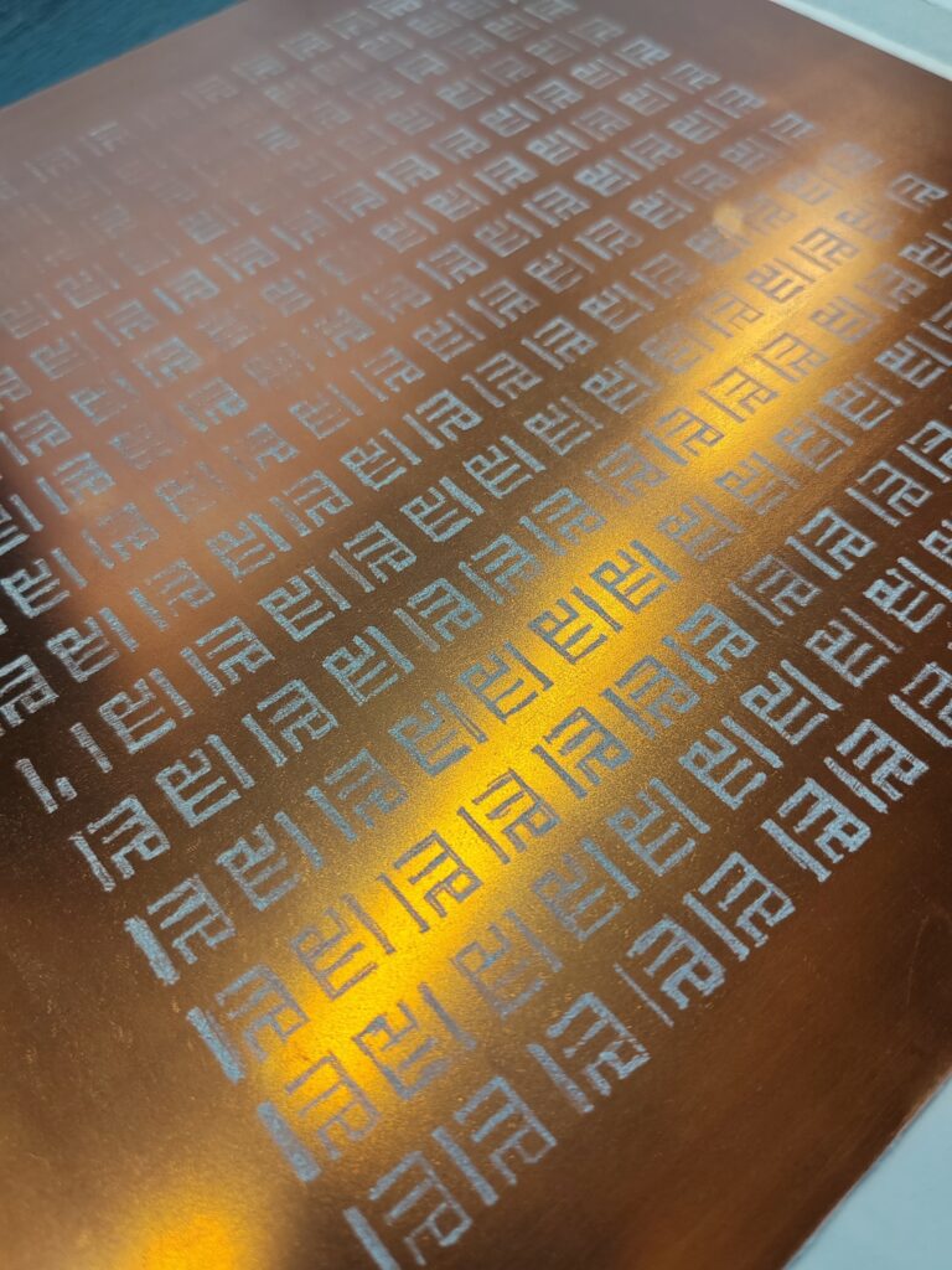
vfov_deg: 65.3
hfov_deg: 51.4
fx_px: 990
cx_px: 476
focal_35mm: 27
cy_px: 635
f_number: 1.9
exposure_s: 1/100
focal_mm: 5.52
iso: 200
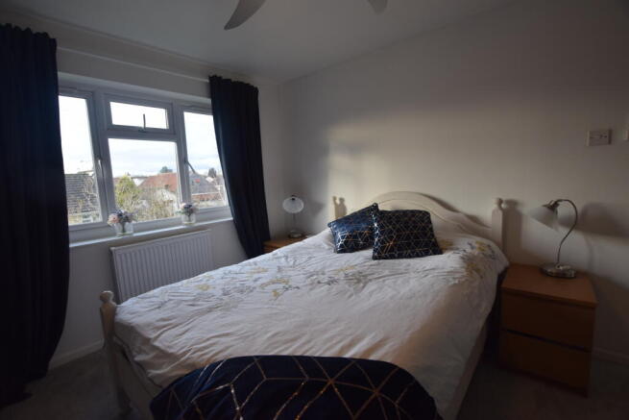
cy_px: 210
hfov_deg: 100.4
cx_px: 314
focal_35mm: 15
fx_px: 262
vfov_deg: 77.4
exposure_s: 1/125
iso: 400
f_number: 5.6
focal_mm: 10
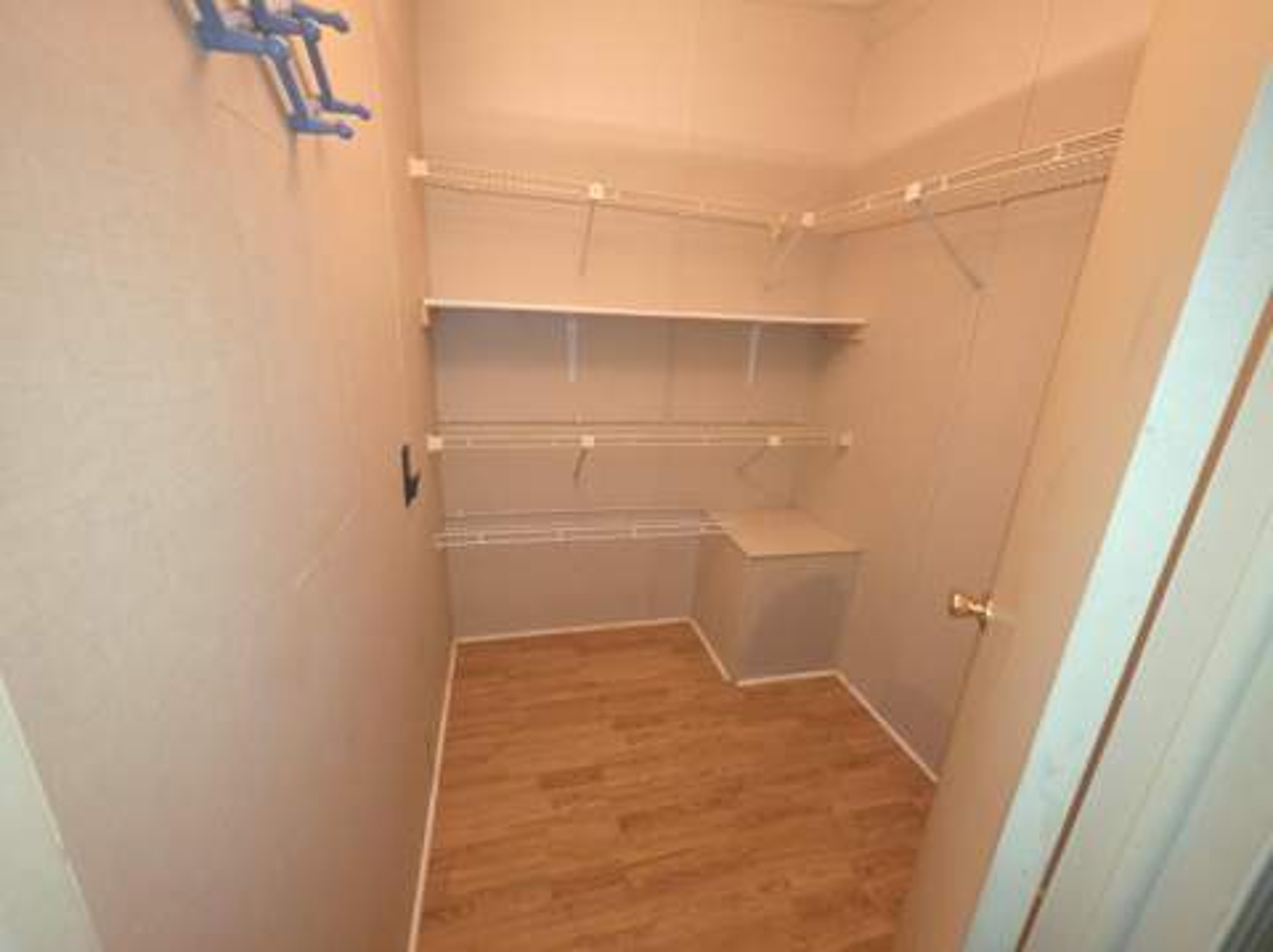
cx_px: 636
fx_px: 478
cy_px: 476
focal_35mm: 13
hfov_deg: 106.2
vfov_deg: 89.8
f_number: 1.9
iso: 200
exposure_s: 1/60
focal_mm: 2.2
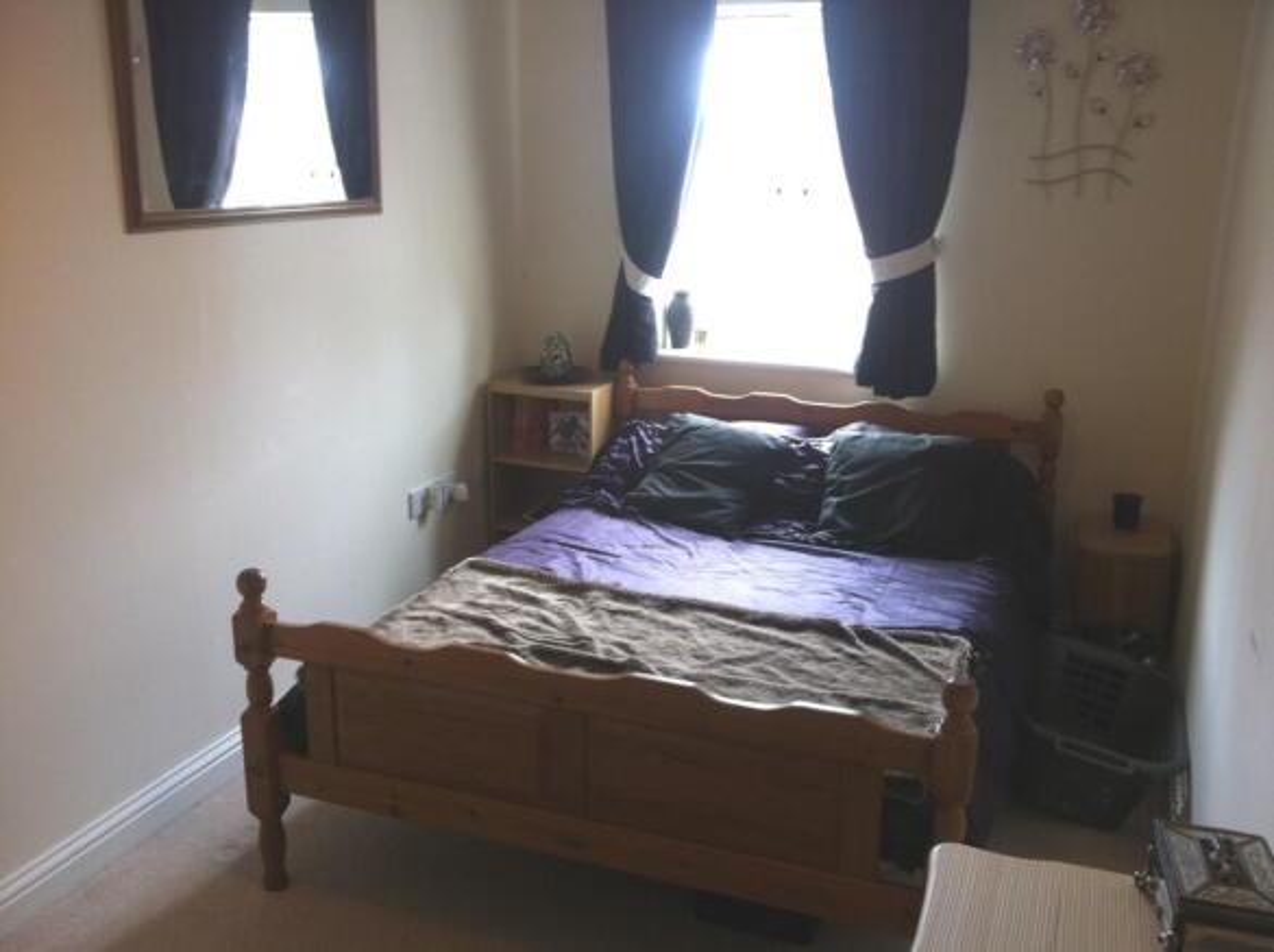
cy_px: 476
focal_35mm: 35
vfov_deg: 40.6
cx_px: 637
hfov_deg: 52.7
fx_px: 1286
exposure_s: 1/20
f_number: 2.8
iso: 80
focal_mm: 3.85
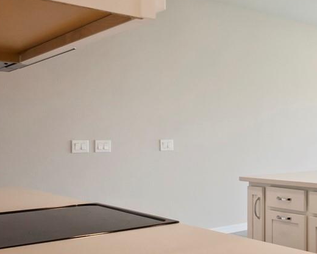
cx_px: 481
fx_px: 394
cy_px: 132
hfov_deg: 28.1
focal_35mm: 42
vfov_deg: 35.7
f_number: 4
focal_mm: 7
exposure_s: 1/60
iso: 320
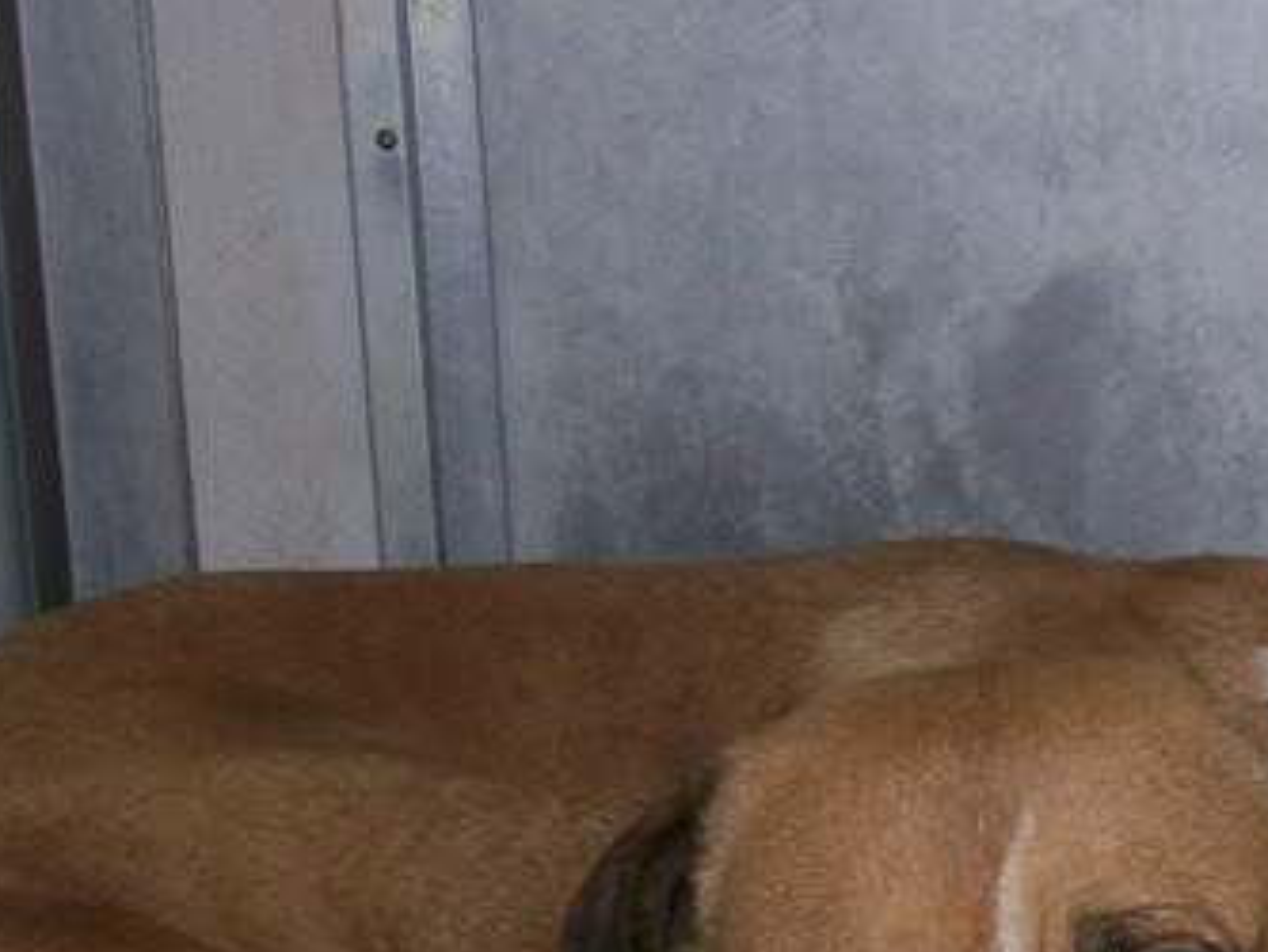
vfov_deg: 11.4
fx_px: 4727
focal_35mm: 129
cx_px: 1375
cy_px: 906
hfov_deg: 14.9
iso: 80
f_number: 3.4
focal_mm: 9.4
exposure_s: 1/83.6
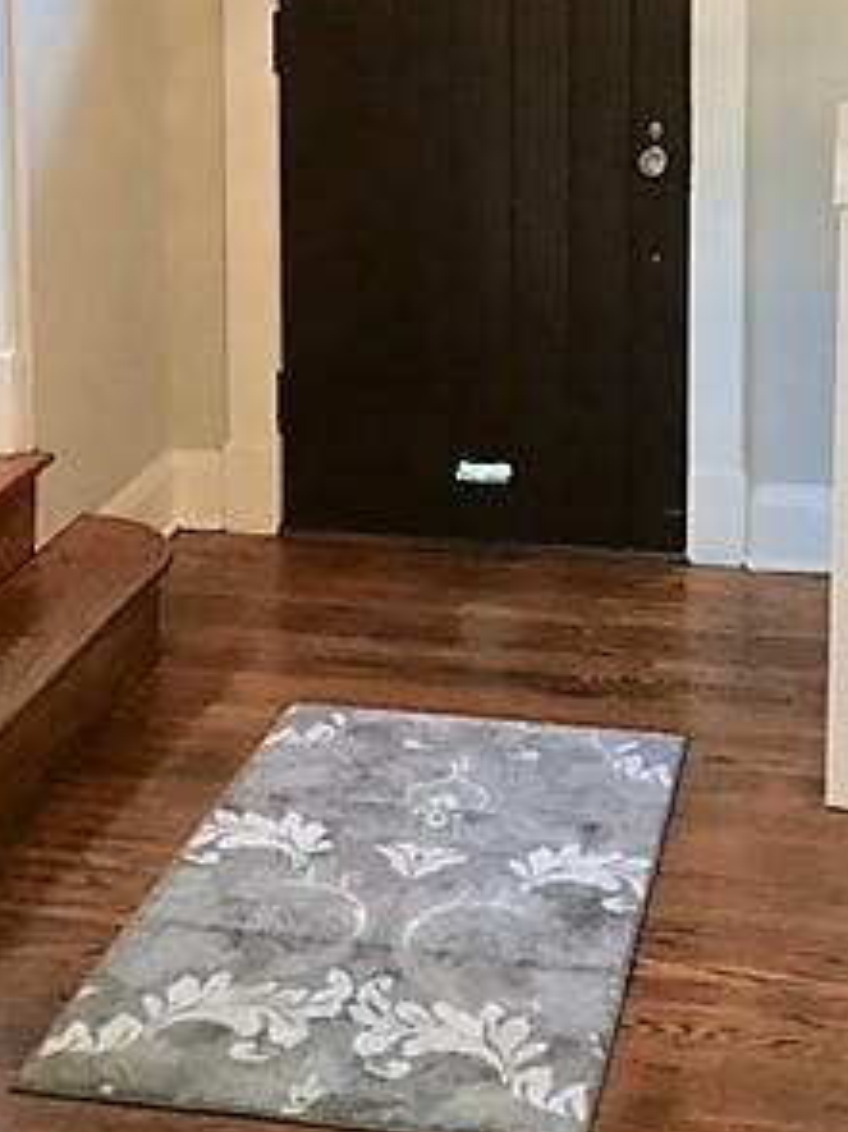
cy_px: 46
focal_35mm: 63
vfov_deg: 29.1
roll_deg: +0.8
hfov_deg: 23.3
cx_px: 480
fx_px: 2059
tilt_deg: -4.6
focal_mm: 4.15
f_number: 2.2
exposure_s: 1/30
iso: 125
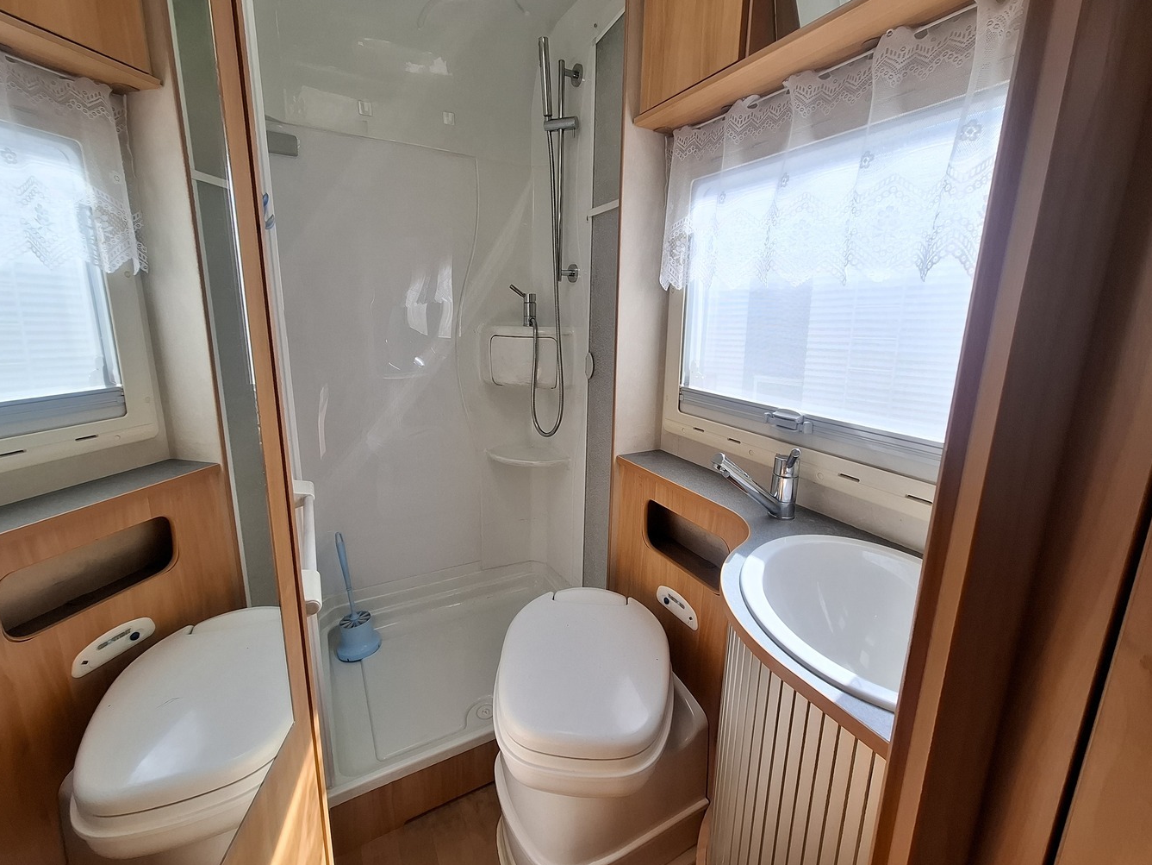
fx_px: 466
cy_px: 417
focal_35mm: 14
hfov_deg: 102.1
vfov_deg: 85.7
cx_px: 569
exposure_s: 1/170
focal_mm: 1.74
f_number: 2.2
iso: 40
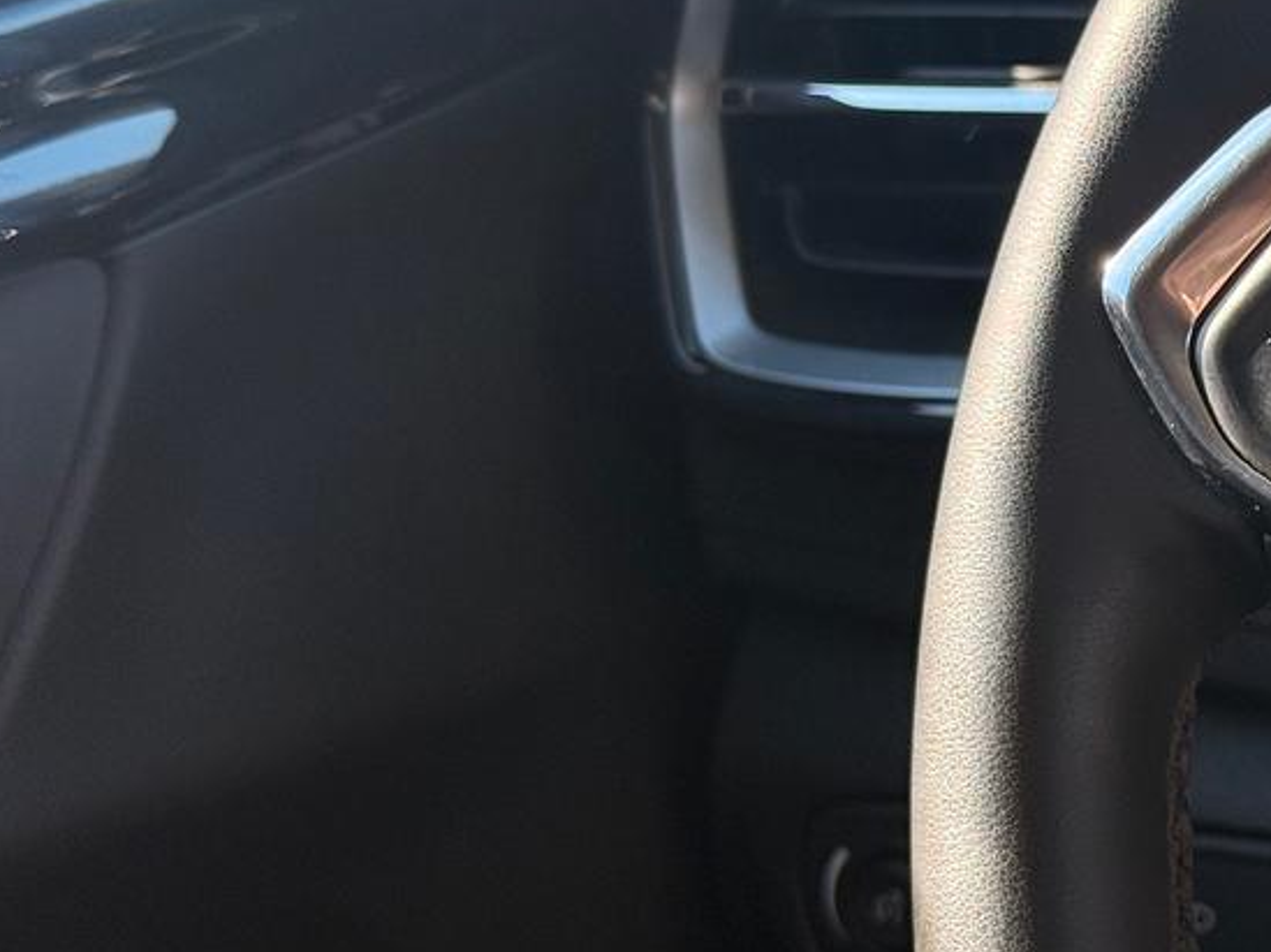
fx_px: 4110
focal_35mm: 112
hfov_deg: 17.0
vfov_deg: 13.2
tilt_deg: -13.6
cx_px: 1426
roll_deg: +3.2
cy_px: 310
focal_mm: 6.76
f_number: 1.78
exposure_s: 1/377
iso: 64
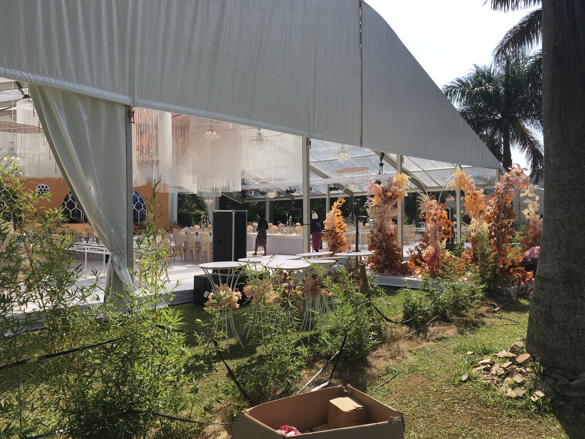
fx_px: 490
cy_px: 220
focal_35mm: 29
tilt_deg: +0.8
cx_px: 292
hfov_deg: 61.7
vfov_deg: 48.2
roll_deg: +1.1
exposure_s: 1/1479
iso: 25
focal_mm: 4.15
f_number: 2.2
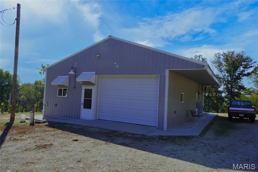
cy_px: 86
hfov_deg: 70.5
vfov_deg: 50.4
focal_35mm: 26
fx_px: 183
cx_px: 129
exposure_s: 1/160
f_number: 10
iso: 100
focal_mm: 17
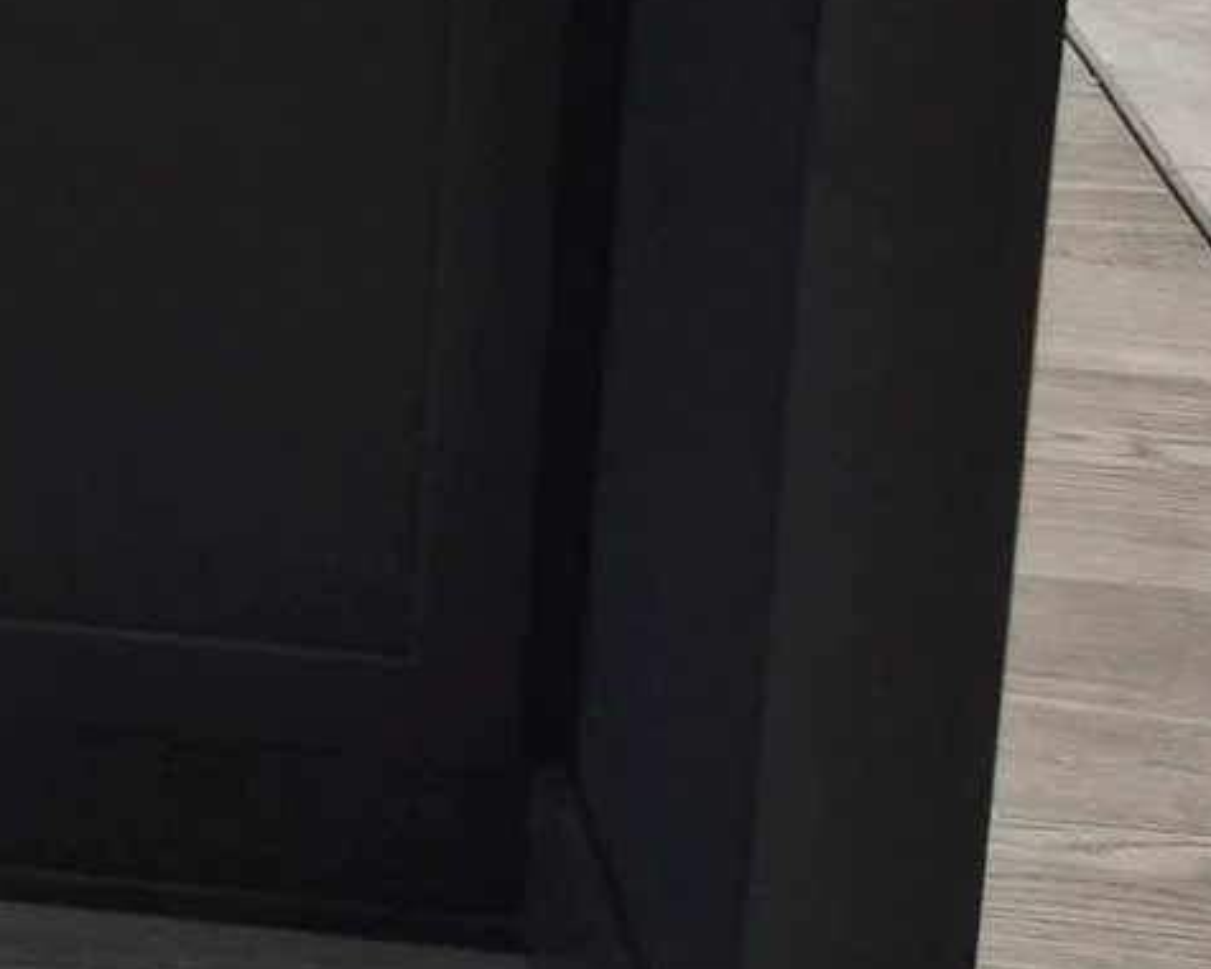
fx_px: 4337
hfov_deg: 13.8
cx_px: -1086
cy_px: -1079
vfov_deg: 11.3
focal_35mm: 121
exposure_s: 1/120
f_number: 1.8
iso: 160
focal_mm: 5.4
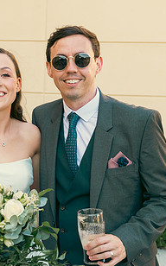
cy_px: 139
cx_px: -6
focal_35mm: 73
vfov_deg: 28.2
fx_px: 529
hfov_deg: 17.3
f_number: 5
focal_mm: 38
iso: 200
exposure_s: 1/200
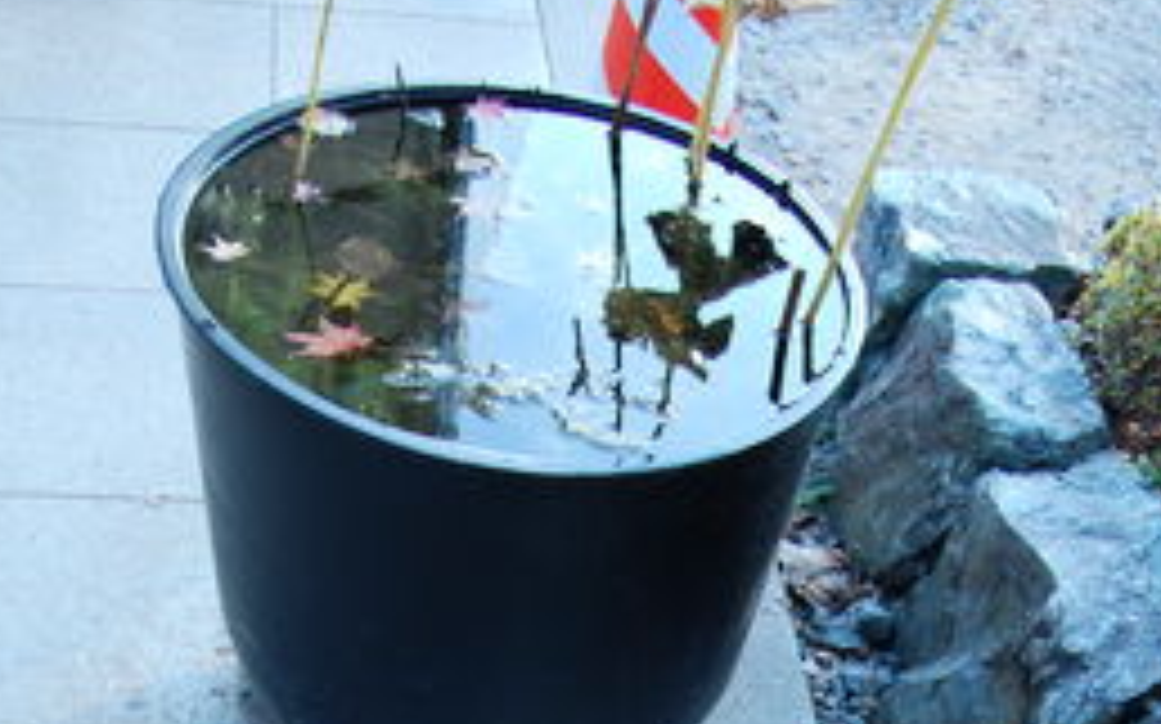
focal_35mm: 54
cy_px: 1043
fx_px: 1706
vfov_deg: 20.9
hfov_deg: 37.5
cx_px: 646
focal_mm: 19
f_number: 4.5
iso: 400
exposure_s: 1/80
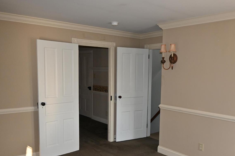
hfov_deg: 54.4
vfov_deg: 37.6
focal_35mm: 35
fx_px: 228
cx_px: 129
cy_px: 98
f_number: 3.8
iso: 400
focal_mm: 18.5
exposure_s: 1/80
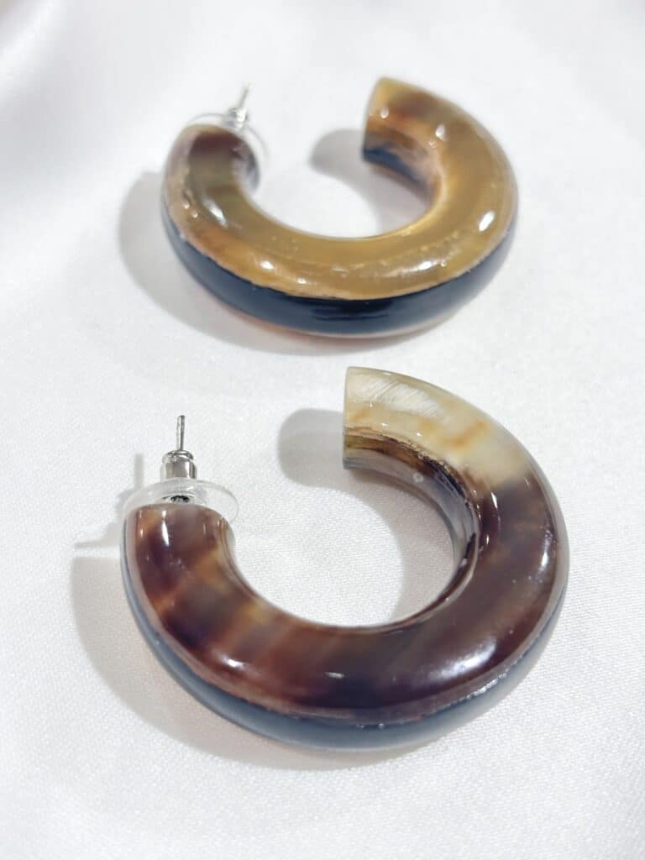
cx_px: 322
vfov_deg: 36.8
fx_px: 1292
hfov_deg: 28.0
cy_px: 430
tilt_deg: -46.2
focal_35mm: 52
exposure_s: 1/140
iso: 25
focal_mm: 5.96
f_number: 1.6
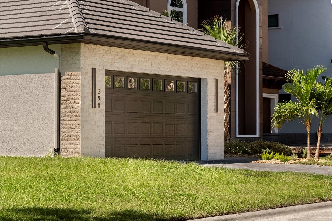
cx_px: 166
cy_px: 110
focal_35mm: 105
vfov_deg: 13.0
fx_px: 968
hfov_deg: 19.5
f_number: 6.3
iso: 640
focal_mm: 70
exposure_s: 1/4000
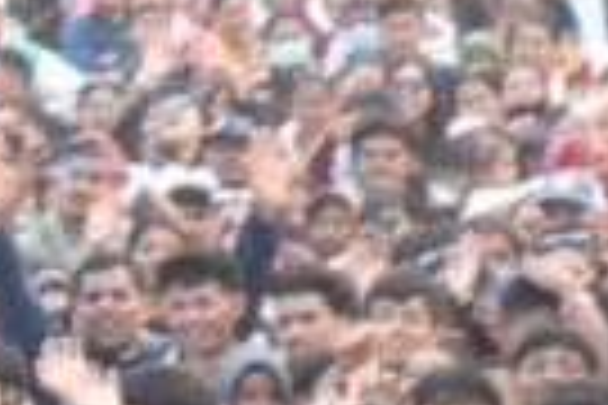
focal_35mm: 571
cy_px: 92
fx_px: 9643
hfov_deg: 3.6
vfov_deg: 2.4
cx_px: -788
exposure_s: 1/100
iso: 2000
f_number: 10
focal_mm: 100
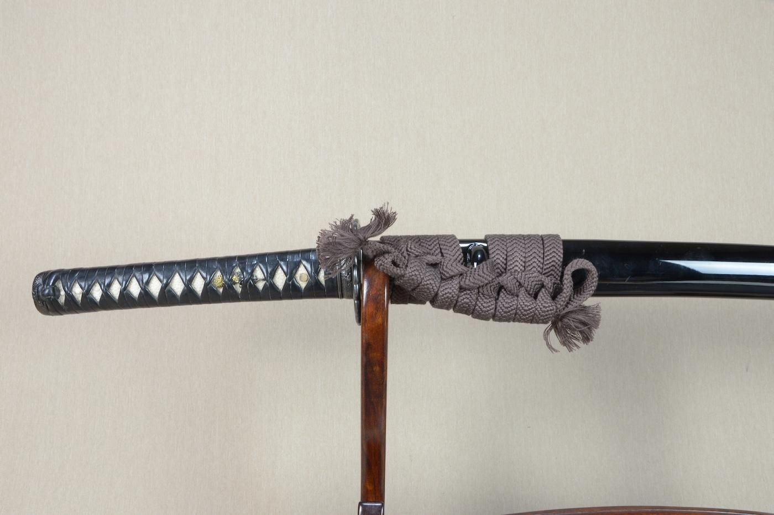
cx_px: 387
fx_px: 644
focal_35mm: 30
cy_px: 258
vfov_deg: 43.5
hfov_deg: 62.0
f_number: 11
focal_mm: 20
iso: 400
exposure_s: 1/2
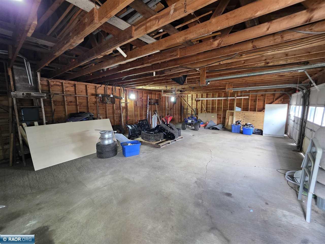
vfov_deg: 89.9
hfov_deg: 106.2
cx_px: 162
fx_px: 122
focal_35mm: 13
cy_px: 122
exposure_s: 1/60
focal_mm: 2.2
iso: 500
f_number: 1.9
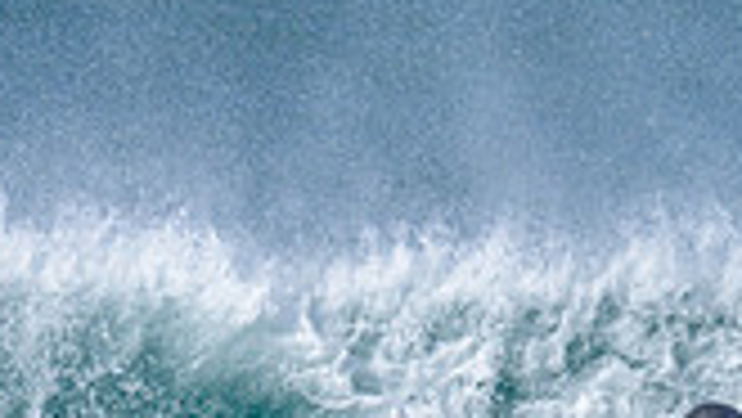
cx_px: 844
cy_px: 677
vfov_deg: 0.3
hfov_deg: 0.6
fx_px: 74722
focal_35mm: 3796
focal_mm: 800
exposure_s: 1/2000
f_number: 6.3
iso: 280
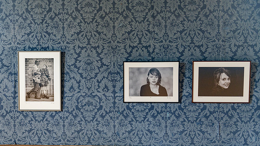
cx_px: 104
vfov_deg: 26.2
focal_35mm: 45
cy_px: 88
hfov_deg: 44.8
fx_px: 313
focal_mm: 36
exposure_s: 1/80
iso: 1250
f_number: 2.8
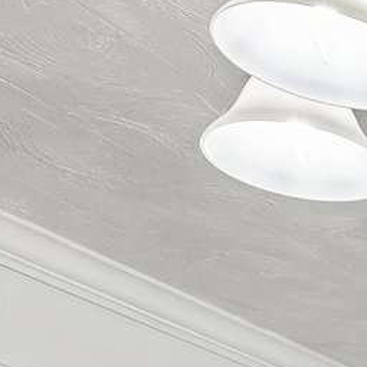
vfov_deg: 12.7
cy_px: 851
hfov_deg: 11.4
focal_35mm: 109
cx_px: 1023
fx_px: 1307
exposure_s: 1/15
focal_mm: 16
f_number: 8
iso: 450
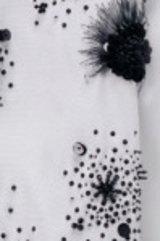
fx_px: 2419
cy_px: -199
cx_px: -6
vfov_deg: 5.6
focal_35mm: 362
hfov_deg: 3.8
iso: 160
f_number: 4
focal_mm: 60
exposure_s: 1/100
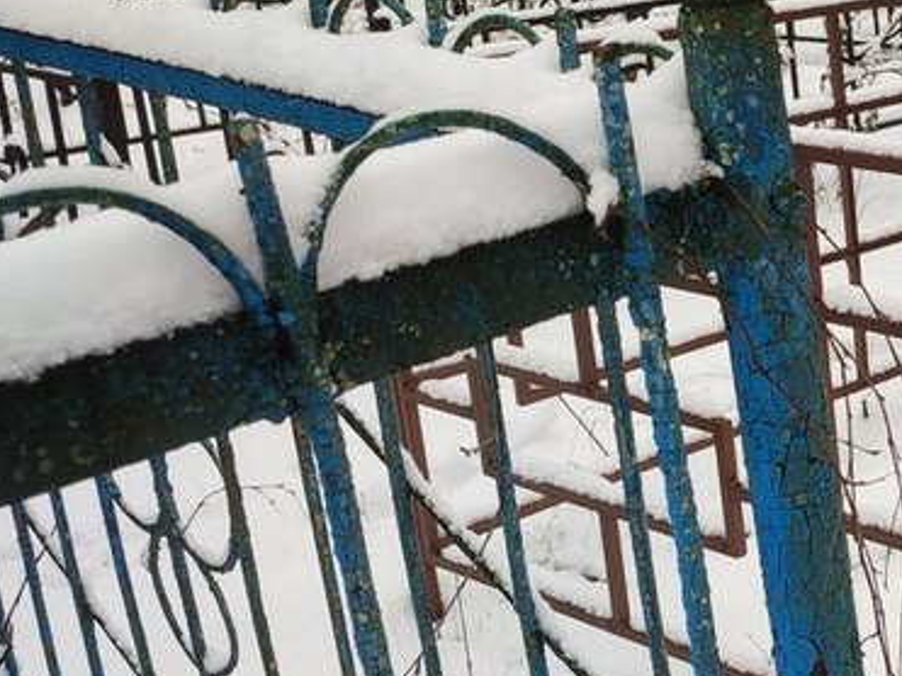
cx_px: 1196
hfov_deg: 24.3
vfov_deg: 21.3
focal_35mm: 69
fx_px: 1797
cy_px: 340
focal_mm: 6.04
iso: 50
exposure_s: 1/100
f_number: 1.9
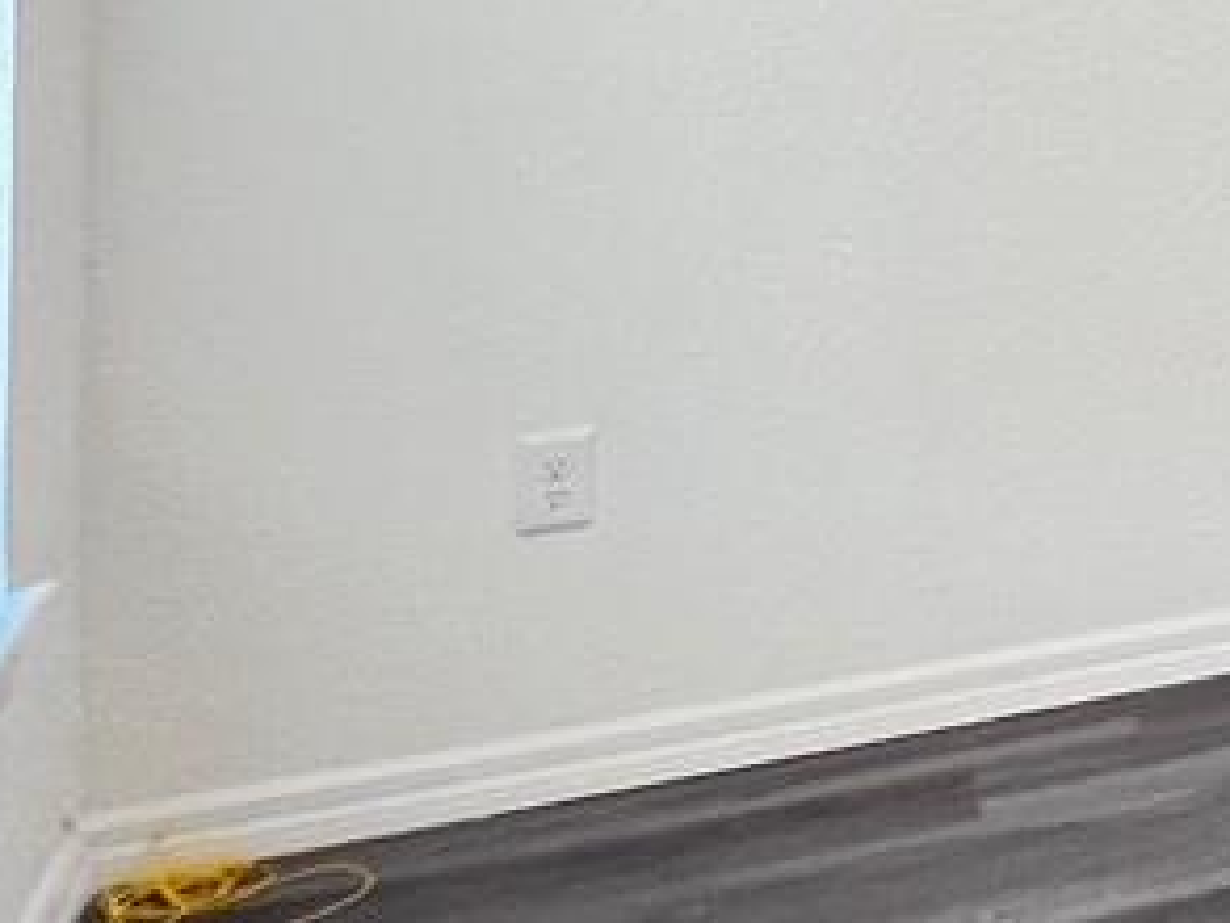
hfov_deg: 17.4
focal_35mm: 71
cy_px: -386
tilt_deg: +0.6
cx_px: 2599
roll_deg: -0.2
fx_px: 2524
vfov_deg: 18.7
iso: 250
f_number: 1.8
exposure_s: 1/60
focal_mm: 1.57
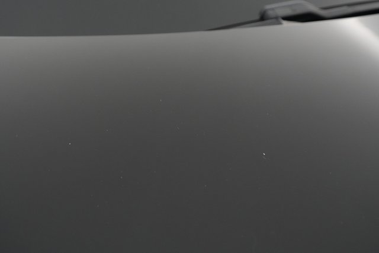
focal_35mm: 28
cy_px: 126
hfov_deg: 65.5
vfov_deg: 46.4
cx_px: 190
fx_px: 295
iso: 5000
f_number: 4.5
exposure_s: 1/100
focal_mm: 28
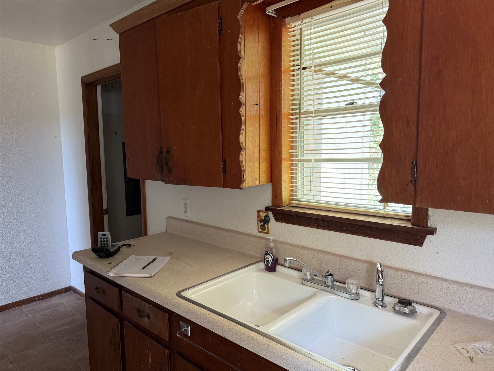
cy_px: 186
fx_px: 343
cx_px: 247
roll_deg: +2.0
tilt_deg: -5.2
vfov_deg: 56.8
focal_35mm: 24
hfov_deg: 71.6
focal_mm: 6.76
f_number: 1.78
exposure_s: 1/78
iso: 200
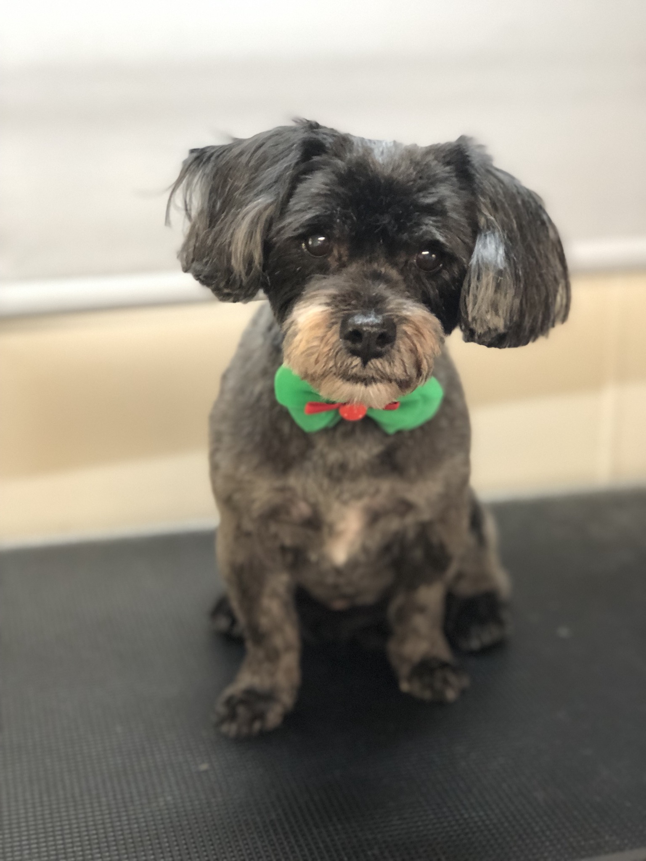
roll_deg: +2.0
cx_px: 323
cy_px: 430
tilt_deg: -16.1
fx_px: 1418
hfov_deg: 25.7
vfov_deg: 33.8
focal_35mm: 57
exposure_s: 1/33
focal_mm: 6.6
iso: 320
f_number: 2.8
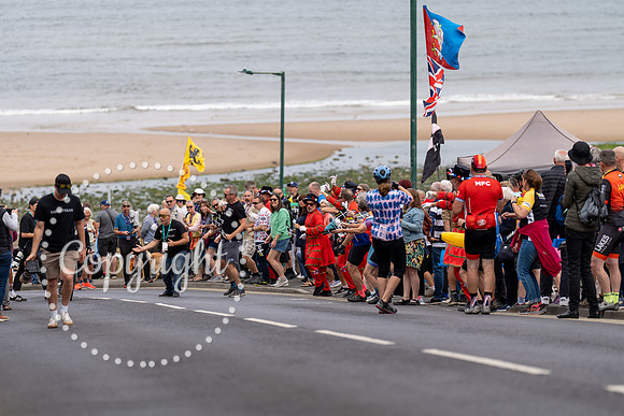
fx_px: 3363
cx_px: 312
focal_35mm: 194
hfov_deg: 10.6
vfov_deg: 7.1
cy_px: 208
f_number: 3.5
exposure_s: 1/640
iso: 100
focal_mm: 194
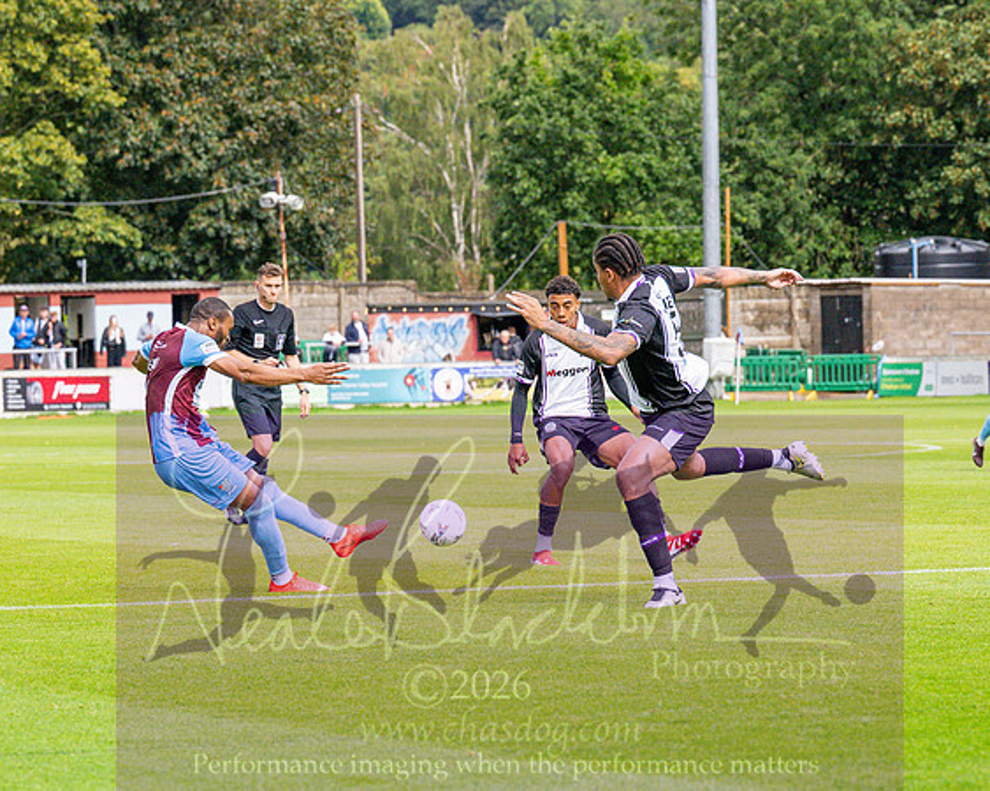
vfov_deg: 8.1
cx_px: 443
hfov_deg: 10.2
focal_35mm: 190
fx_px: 5570
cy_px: 597
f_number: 4
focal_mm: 90
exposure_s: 1/4000
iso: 800
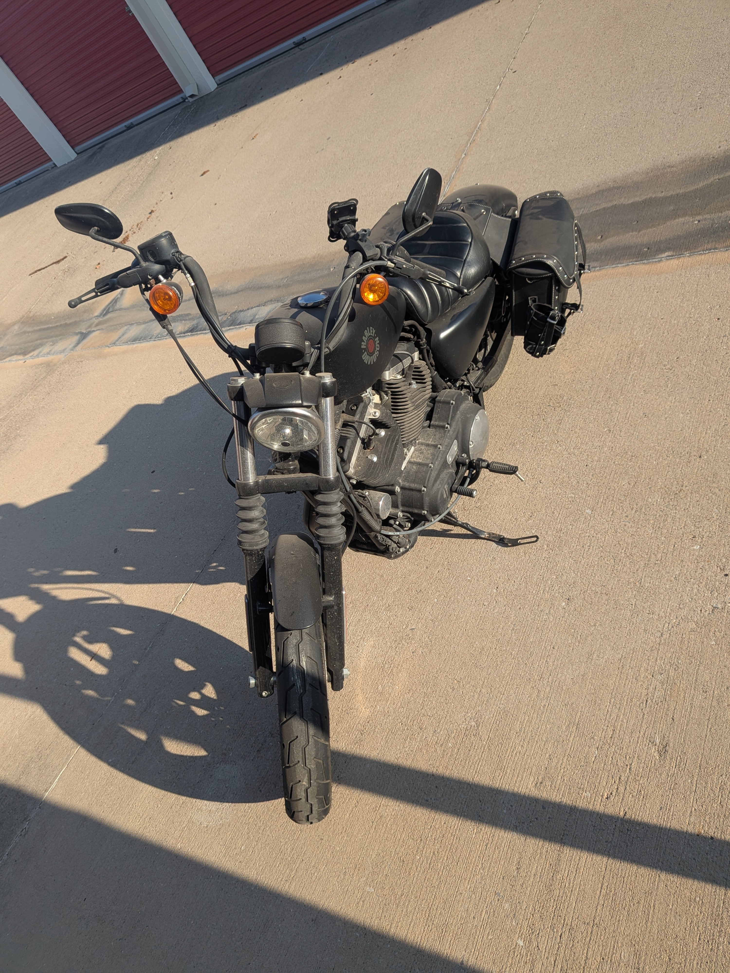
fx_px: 675
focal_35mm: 24
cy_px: 486
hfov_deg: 56.8
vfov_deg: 71.6
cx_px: 365
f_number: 1.7
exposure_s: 1/821
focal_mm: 4.53
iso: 29
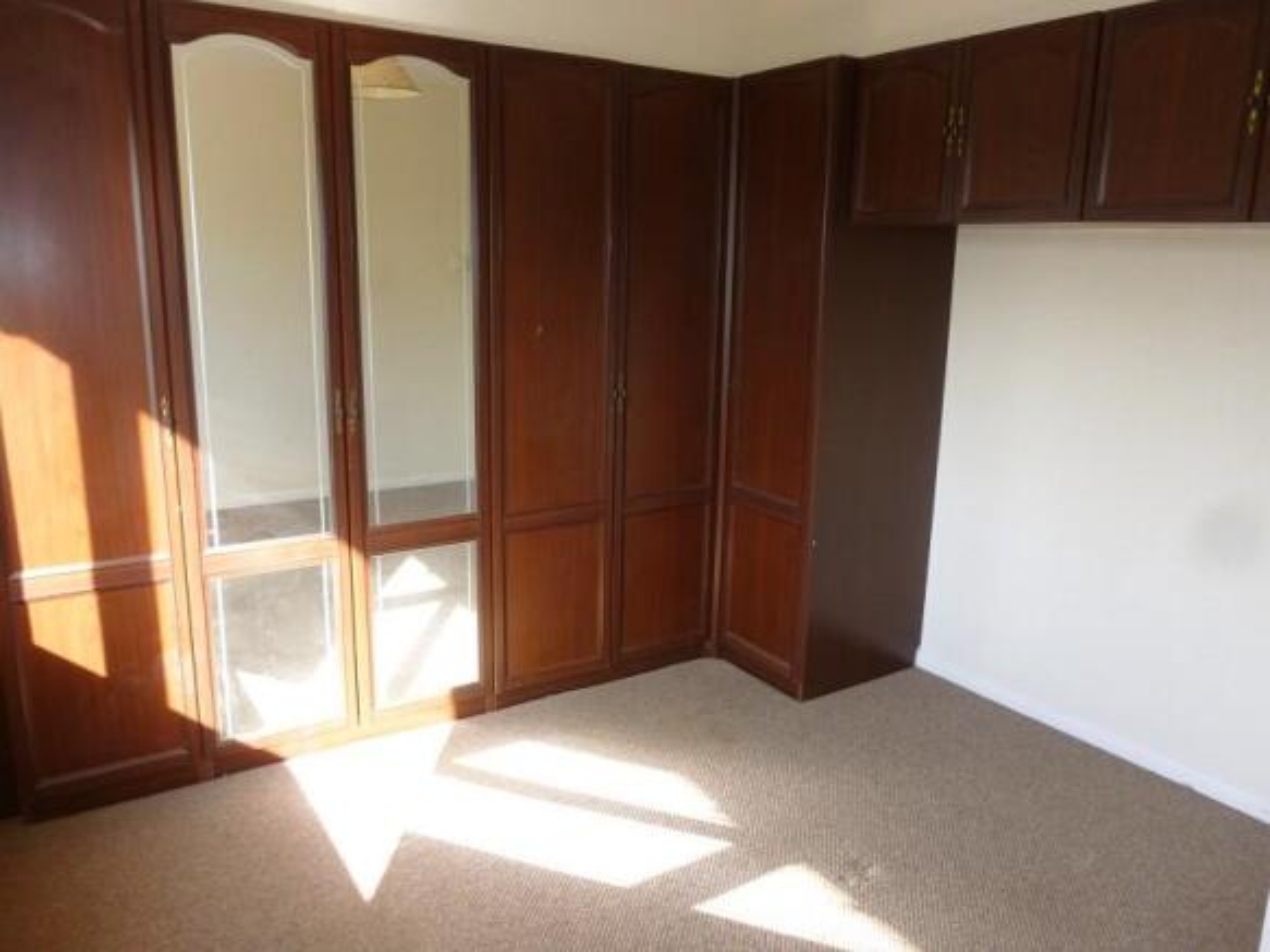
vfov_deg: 54.9
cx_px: 635
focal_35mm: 25
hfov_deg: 69.4
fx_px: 917
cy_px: 476
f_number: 3.1
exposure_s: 1/60
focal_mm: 4.5
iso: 160
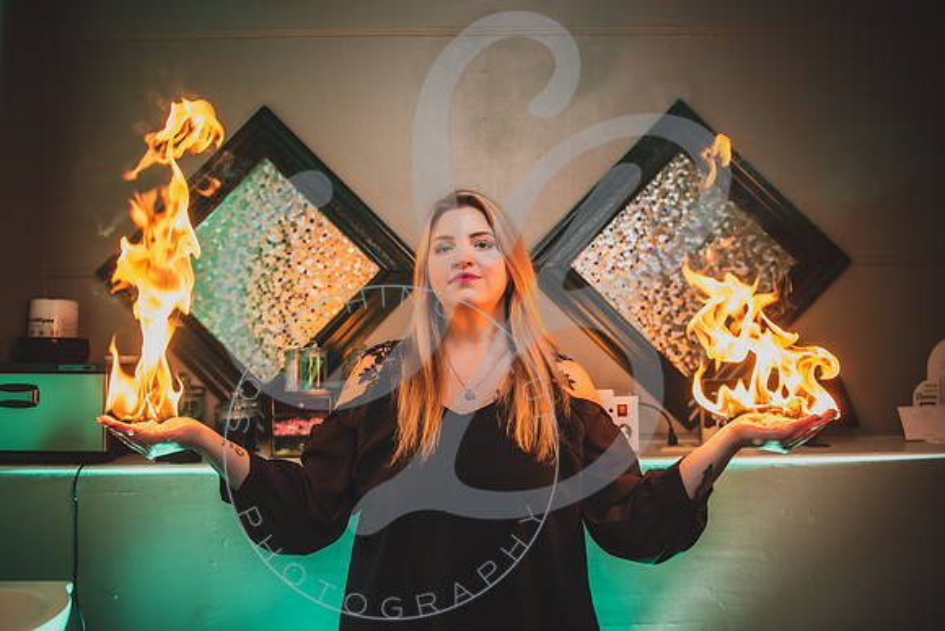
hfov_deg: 66.0
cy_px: 313
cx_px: 465
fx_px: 727
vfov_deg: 46.9
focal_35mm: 28
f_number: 2.8
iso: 200
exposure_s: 1/200
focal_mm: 27
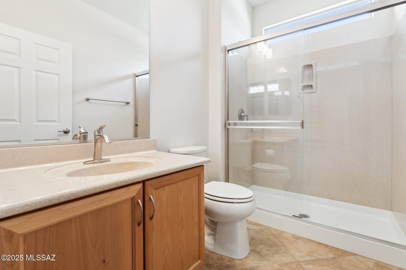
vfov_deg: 72.4
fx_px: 185
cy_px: 135
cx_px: 203
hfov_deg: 95.3
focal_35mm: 16
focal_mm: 16.4
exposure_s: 1/3
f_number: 6.3
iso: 100
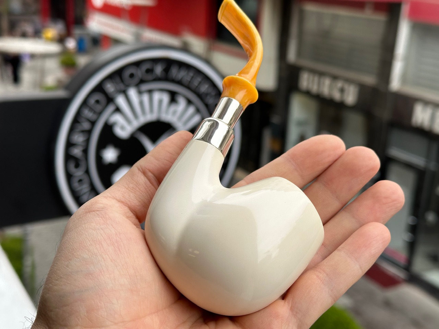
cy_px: 164
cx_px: 220
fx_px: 609
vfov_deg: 30.3
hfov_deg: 39.7
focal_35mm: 48
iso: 64
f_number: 1.78
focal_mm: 6.86
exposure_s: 1/654
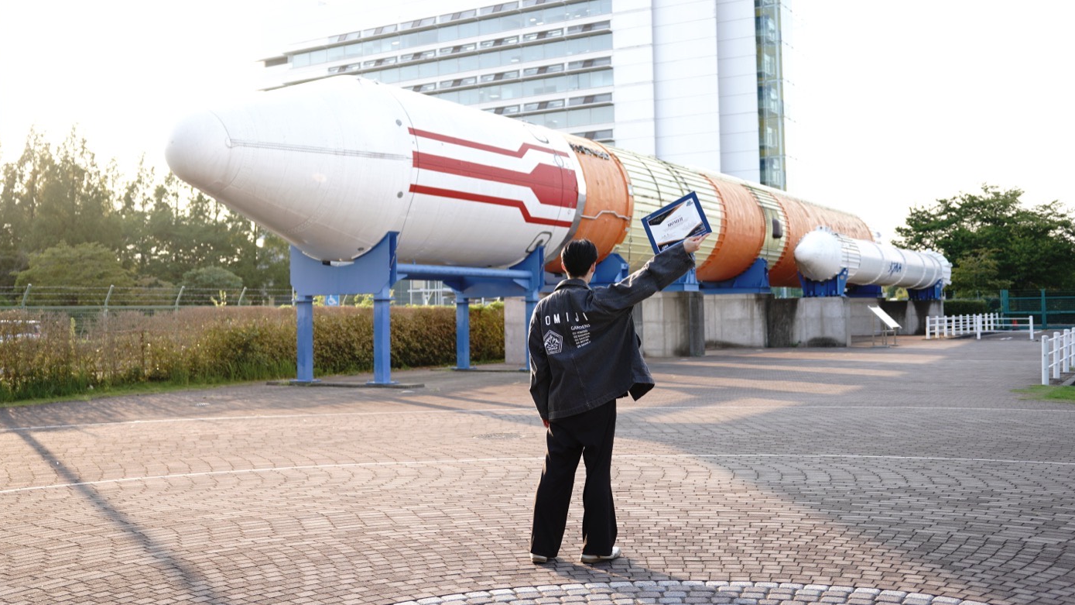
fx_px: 1089
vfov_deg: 31.0
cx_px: 538
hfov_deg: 52.5
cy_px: 248
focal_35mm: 38
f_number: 2.8
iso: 100
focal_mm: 36.2
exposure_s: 1/250
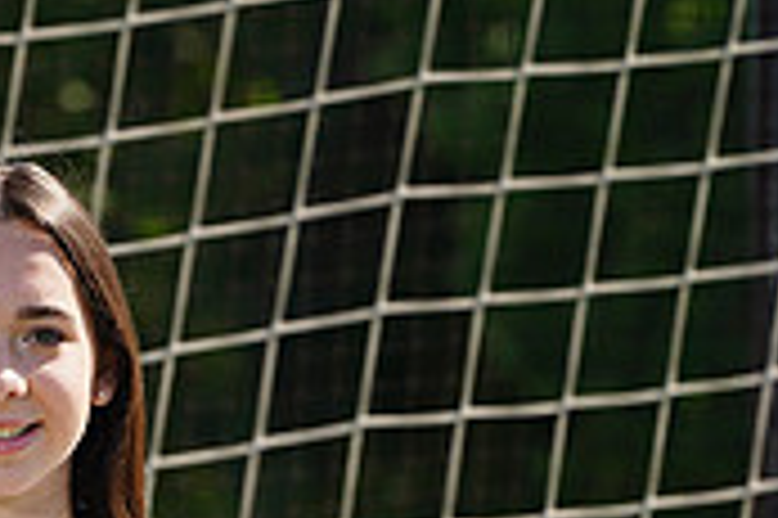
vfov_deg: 1.5
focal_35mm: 933
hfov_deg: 2.2
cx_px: 18
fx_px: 20144
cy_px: 793
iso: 200
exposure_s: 1/250
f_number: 11
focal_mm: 279
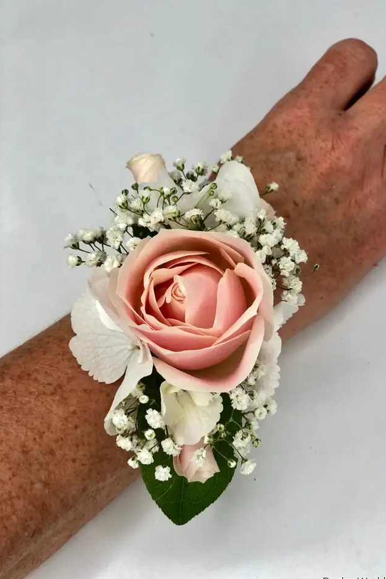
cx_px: 218
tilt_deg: -63.4
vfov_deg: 36.3
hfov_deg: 24.6
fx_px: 885
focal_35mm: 55
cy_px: 293
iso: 16
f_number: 2.4
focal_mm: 6
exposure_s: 1/160
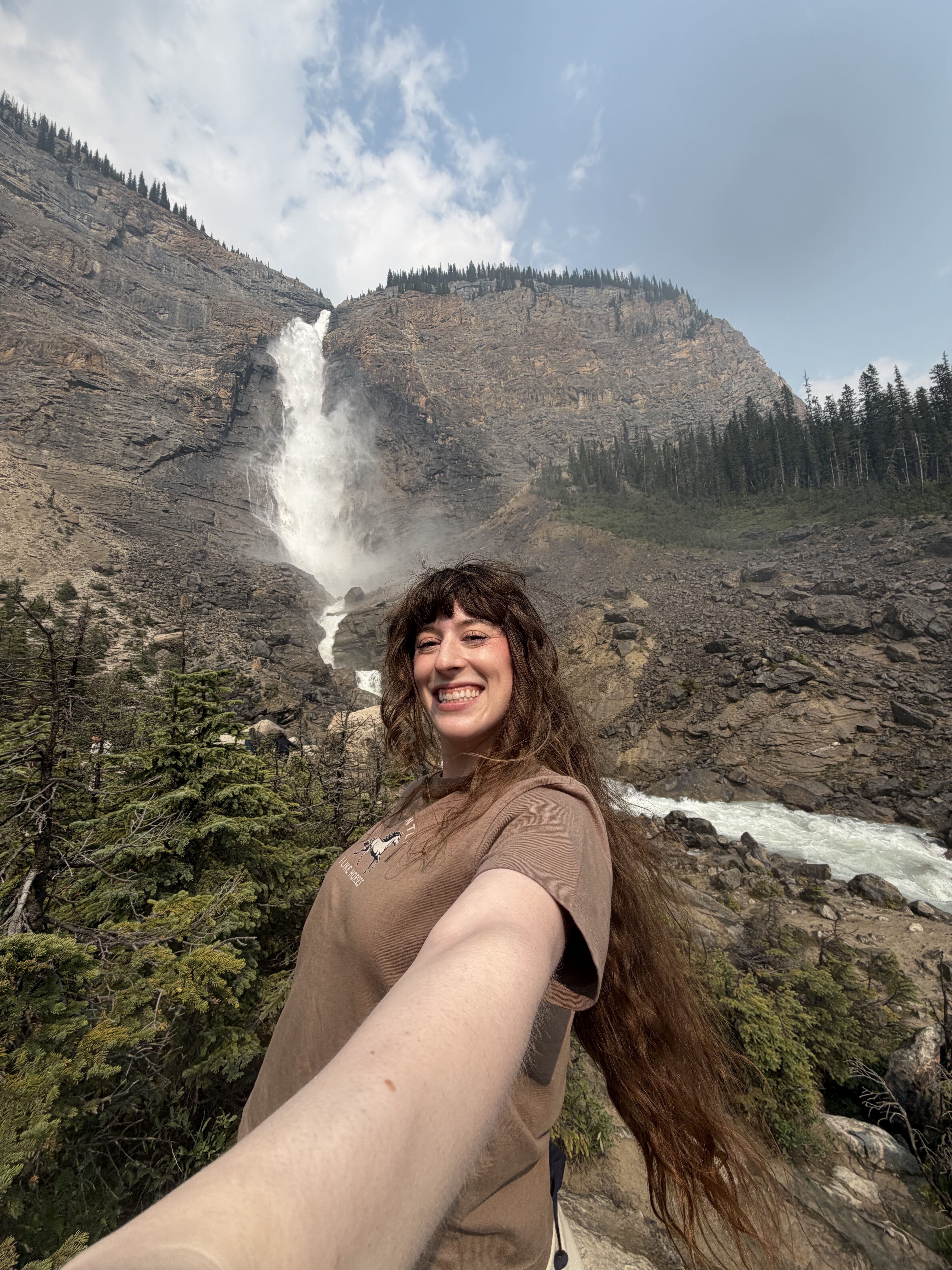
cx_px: 476
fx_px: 513
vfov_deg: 102.1
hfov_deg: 85.7
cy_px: 635
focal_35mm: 14
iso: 20
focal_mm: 2.22
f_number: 2.2
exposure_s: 1/864
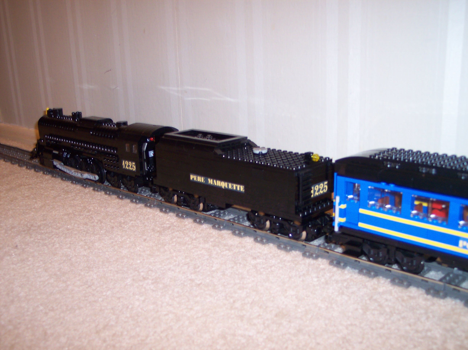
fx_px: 513
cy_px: 175
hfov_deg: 49.0
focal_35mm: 38
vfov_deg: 37.7
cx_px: 234
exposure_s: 1/30
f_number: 2.8
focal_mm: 8
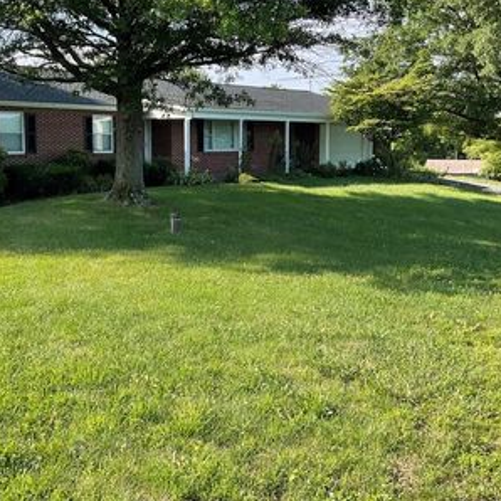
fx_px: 704
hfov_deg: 39.0
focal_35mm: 43
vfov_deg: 39.0
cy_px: 199
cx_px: 202
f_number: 1.8
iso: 16
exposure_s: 1/465
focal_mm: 3
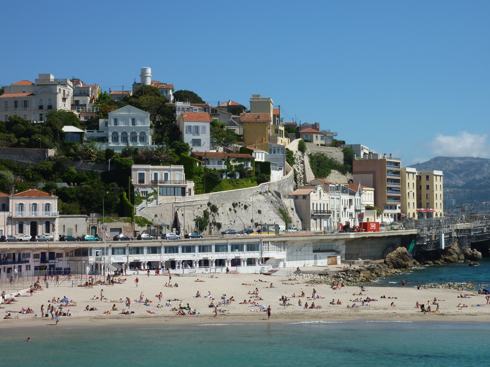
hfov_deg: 25.0
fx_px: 1104
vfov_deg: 18.9
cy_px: 184
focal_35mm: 78
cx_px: 245
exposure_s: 1/640
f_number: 5.6
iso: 80
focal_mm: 12.8
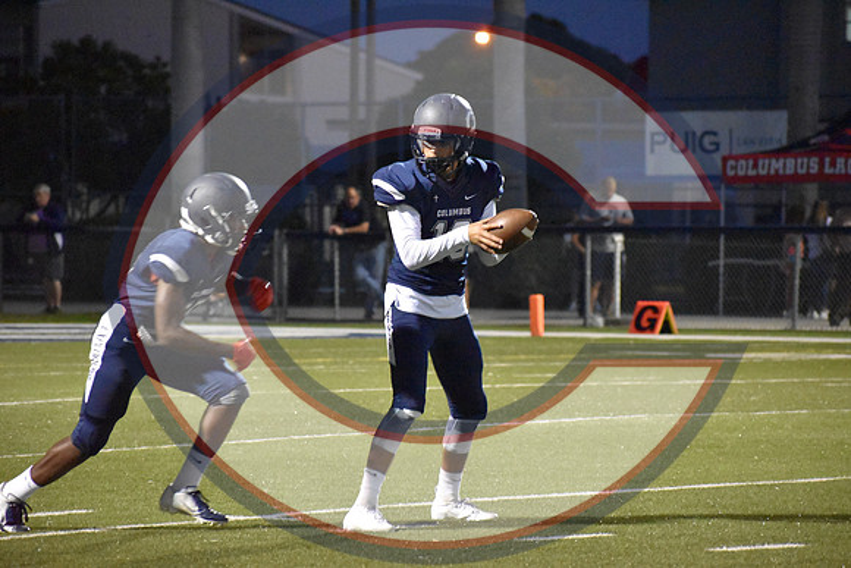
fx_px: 5674
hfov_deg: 8.6
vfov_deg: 5.7
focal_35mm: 240
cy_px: 284
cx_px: 426
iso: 12800
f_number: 5
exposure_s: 1/250
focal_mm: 160
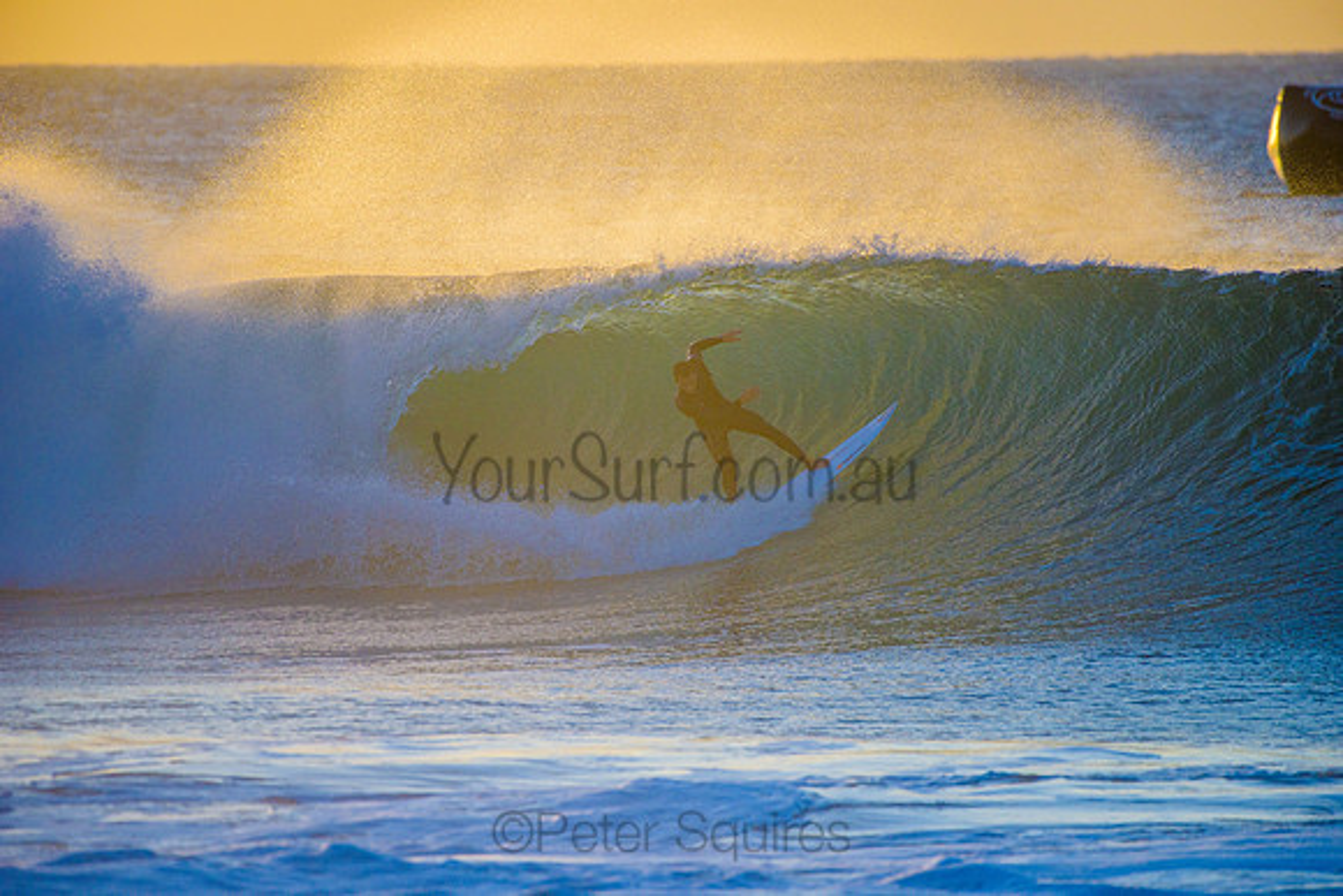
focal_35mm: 500
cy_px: 448
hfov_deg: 4.1
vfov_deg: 2.8
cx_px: 672
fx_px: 18656
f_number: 5.6
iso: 800
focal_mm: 500
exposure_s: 1/2500
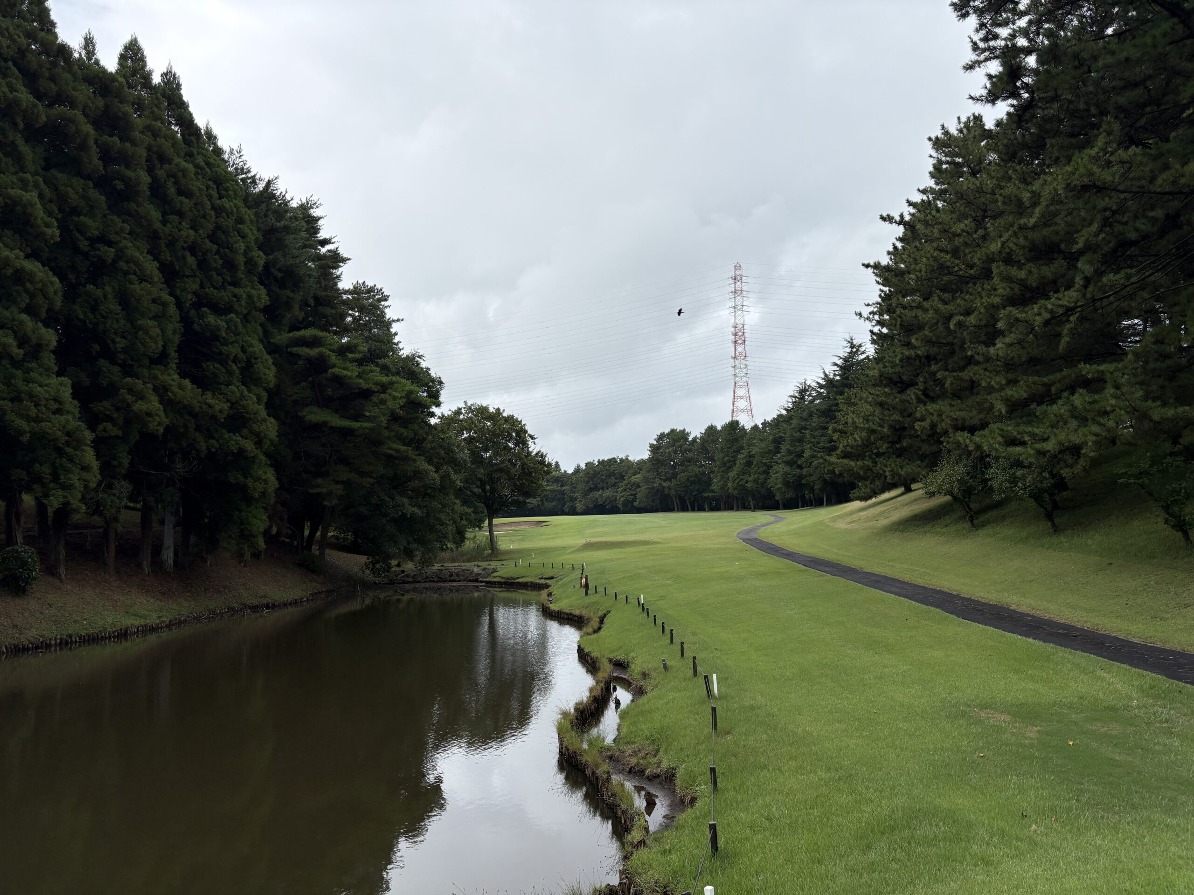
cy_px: 448
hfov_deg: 67.3
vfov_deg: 53.1
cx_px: 597
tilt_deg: +4.7
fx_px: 897
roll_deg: +1.9
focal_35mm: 26
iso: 50
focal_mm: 5.96
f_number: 1.6
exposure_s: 1/5348
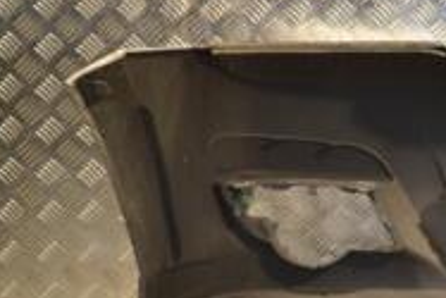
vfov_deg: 7.5
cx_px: 708
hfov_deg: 10.7
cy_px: 29
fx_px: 2269
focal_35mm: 183
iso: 400
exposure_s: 1/80
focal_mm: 38
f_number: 5
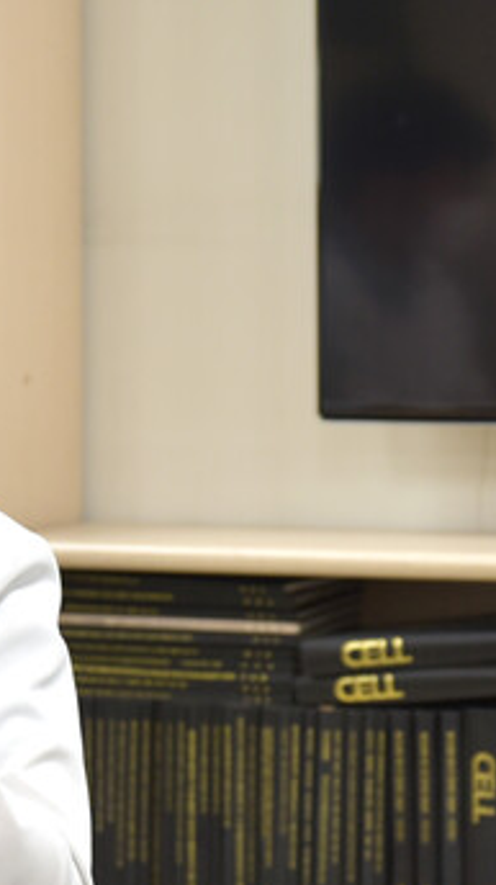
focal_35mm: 128
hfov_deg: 9.2
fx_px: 2999
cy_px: 513
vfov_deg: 16.8
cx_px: -270
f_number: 3.2
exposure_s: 1/125
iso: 800
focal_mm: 70
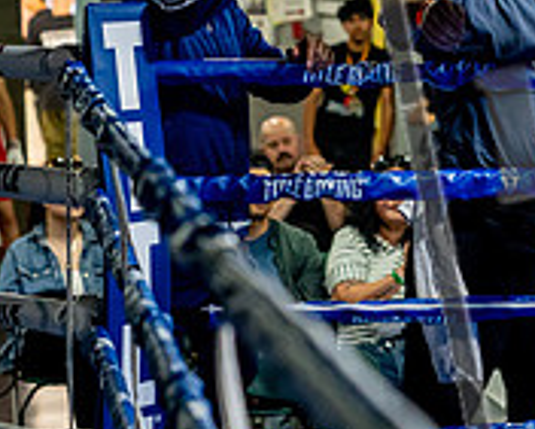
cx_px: 386
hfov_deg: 12.4
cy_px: 14
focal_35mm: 155
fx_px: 2456
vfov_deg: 9.9
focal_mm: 50
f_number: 2
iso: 4000
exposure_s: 1/1000
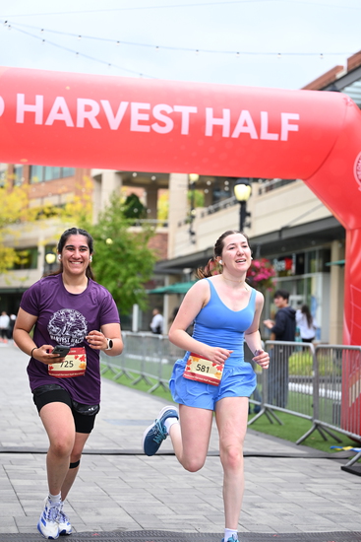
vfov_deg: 28.8
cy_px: 271
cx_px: 180
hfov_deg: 19.5
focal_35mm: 70
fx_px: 1052
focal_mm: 70
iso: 640
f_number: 2.8
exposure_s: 1/2000
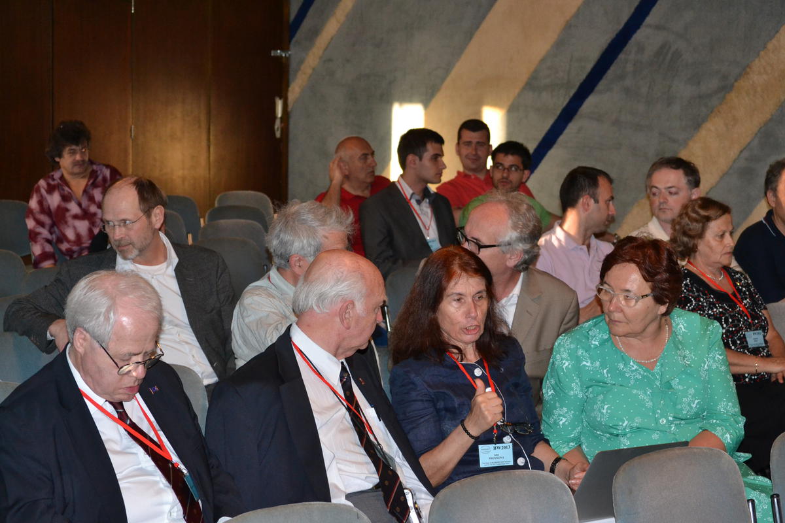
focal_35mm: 82
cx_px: 392
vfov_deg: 16.6
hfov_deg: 24.6
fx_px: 1799
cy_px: 262
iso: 1600
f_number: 5.6
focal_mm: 55
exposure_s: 1/60
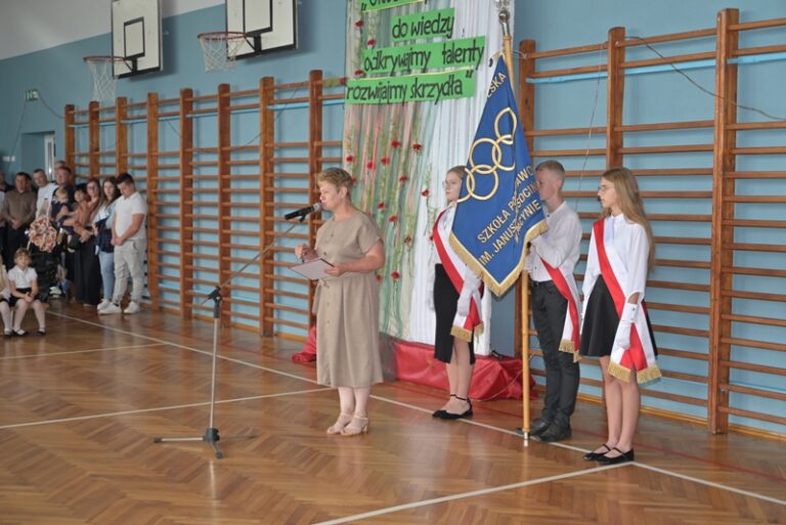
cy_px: 262
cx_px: 393
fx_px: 1114
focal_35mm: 51
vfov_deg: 26.5
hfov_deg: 38.9
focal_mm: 51
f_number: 2.8
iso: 180
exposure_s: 1/200
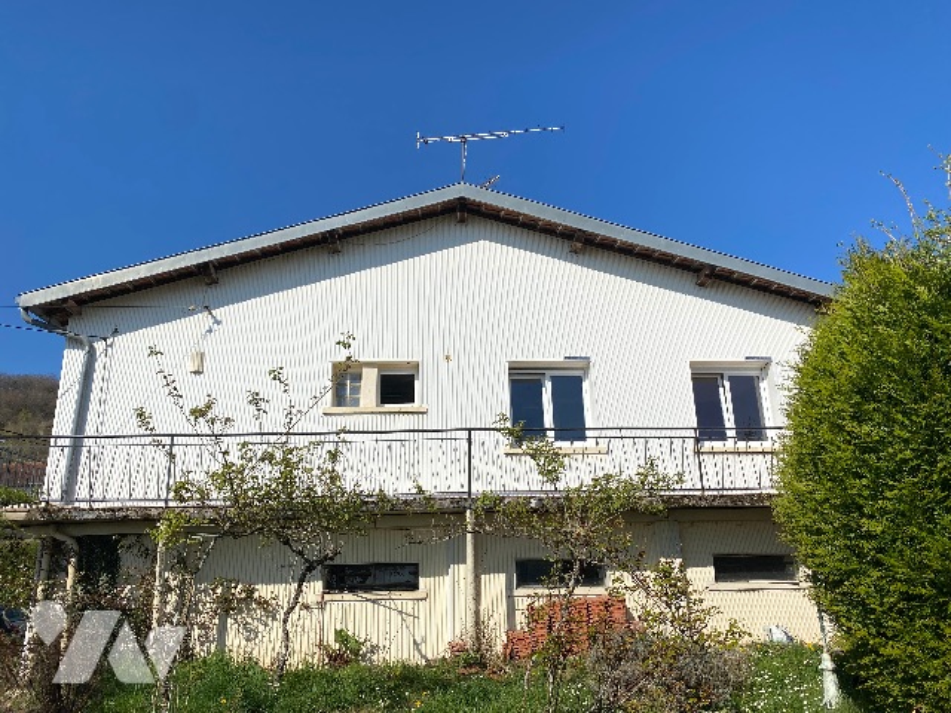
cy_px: 356
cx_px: 476
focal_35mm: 26
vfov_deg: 53.1
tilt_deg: +15.3
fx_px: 714
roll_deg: +0.8
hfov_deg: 67.3
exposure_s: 1/7194
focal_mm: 4.25
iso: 32
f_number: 1.8
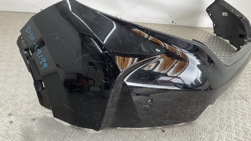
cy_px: 71
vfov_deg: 36.7
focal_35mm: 32
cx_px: 125
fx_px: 213
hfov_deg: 61.0
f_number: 1.8
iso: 25
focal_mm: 3
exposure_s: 1/100
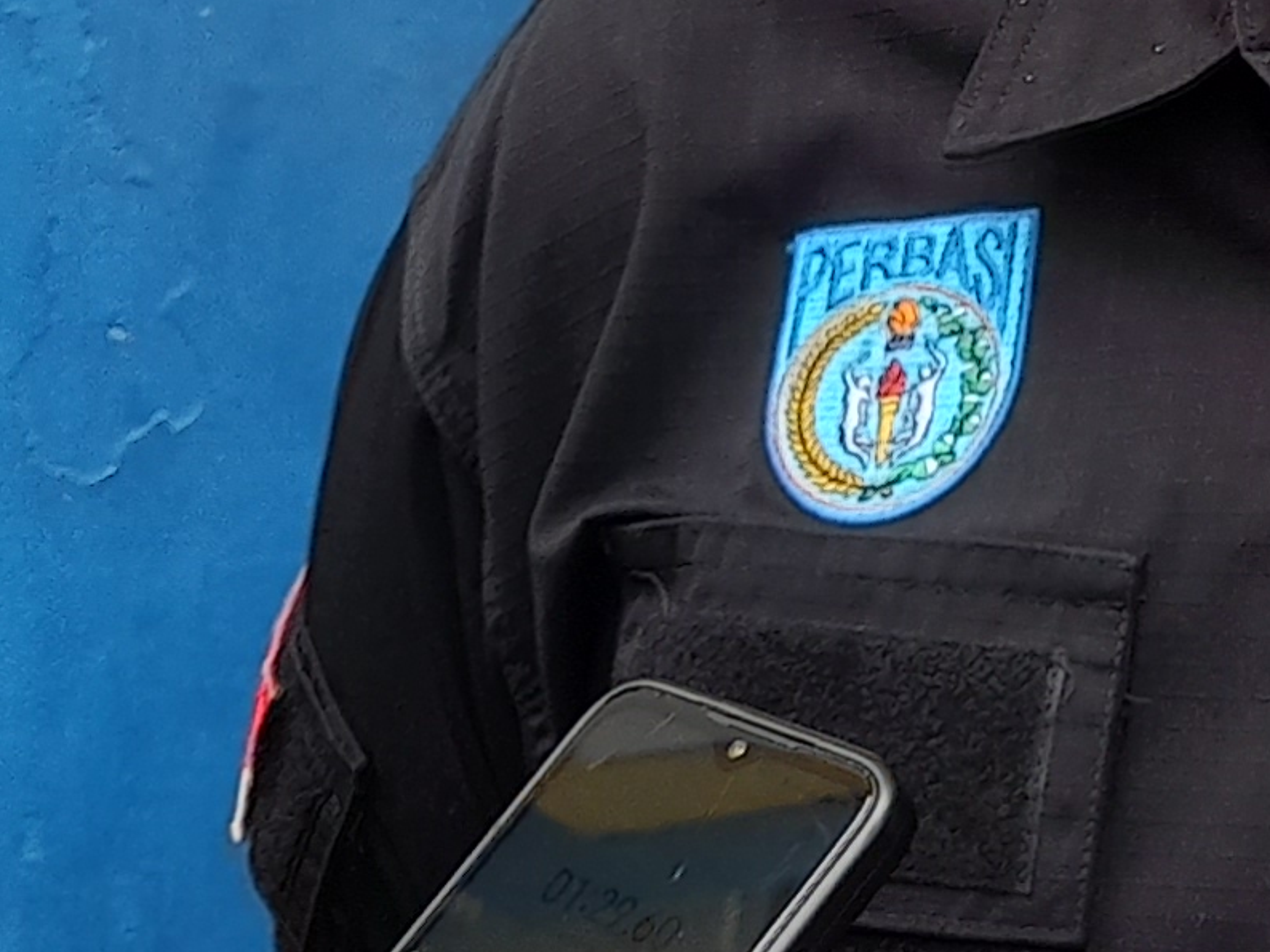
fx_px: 4621
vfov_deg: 11.5
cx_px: 1366
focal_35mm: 126
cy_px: -248
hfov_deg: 15.3
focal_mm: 4.6
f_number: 2
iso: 20
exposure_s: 1/108
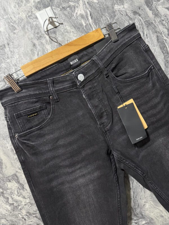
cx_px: 84
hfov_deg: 56.8
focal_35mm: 24
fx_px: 156
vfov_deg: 71.6
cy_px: 112
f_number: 1.78
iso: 640
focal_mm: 6.76
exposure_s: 1/40
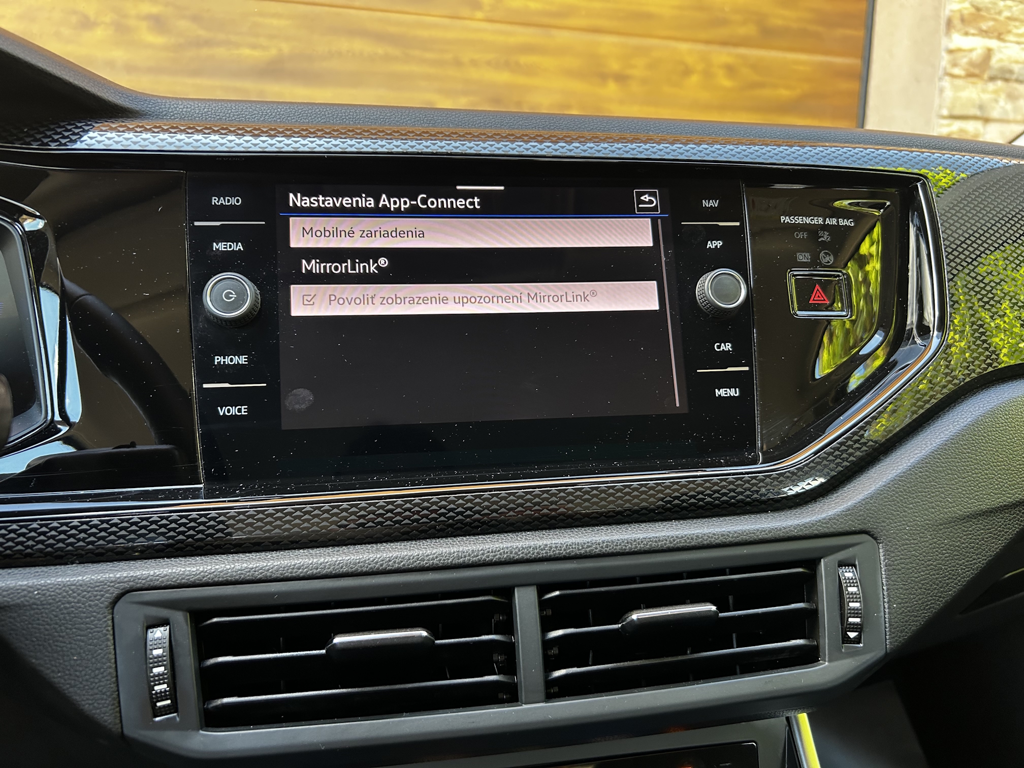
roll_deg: +0.0
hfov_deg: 67.3
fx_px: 769
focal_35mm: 26
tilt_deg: -11.7
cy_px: 384
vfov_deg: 53.1
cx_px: 512
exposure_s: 1/90
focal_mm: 5.7
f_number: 1.5
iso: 125
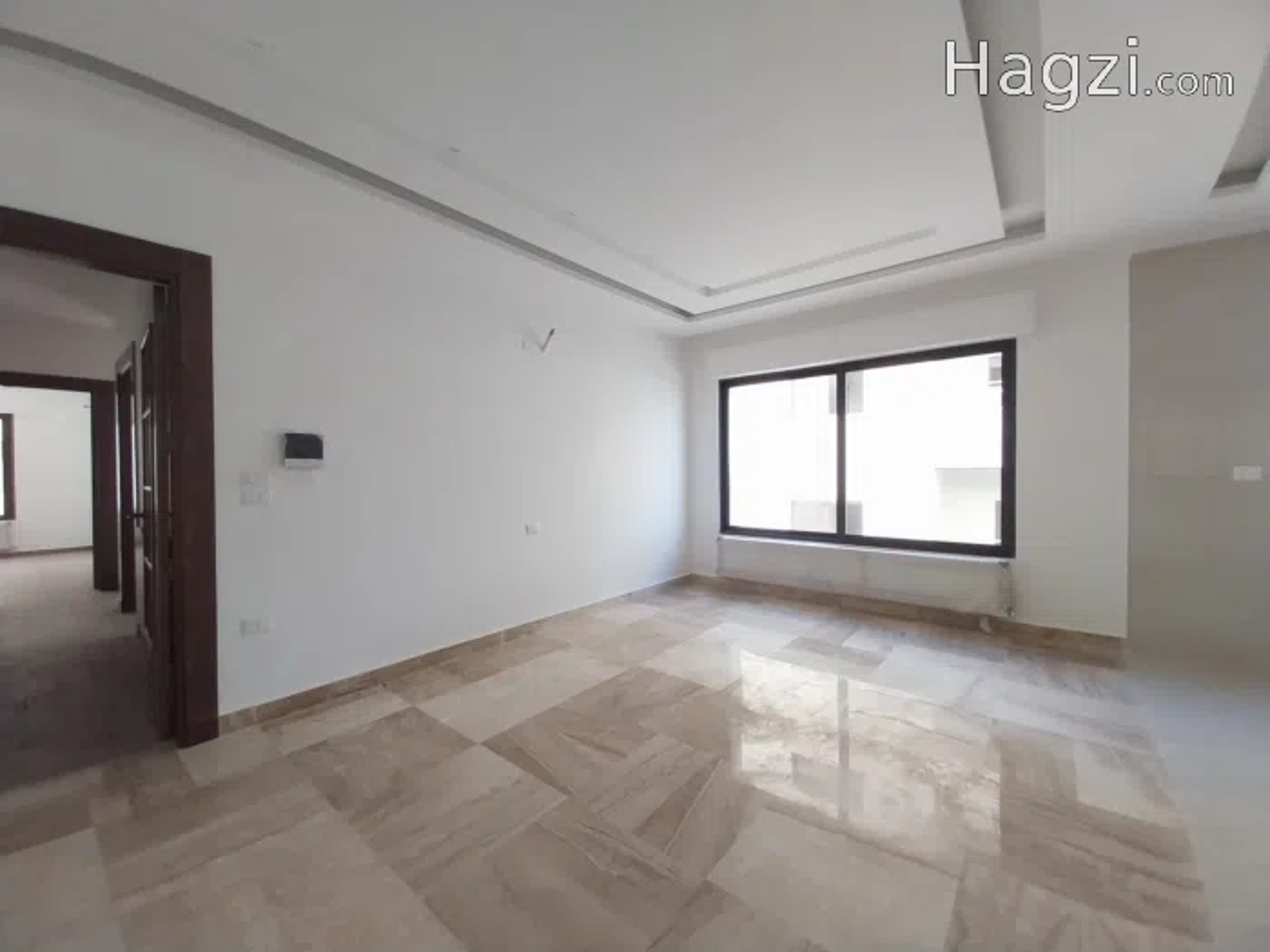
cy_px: 476
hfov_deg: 106.2
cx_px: 635
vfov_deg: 89.9
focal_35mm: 13
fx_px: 477
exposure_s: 1/100
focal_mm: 1.3
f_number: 2.2
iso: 100
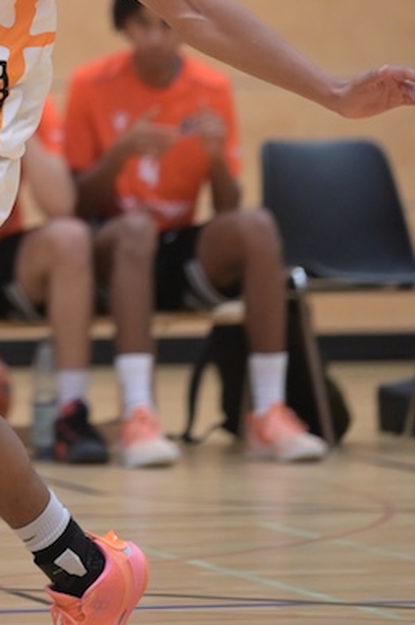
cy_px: 8
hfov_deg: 2.9
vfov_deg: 4.3
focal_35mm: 479
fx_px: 8297
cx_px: -131
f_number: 2.8
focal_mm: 180
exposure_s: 1/1000
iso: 3200
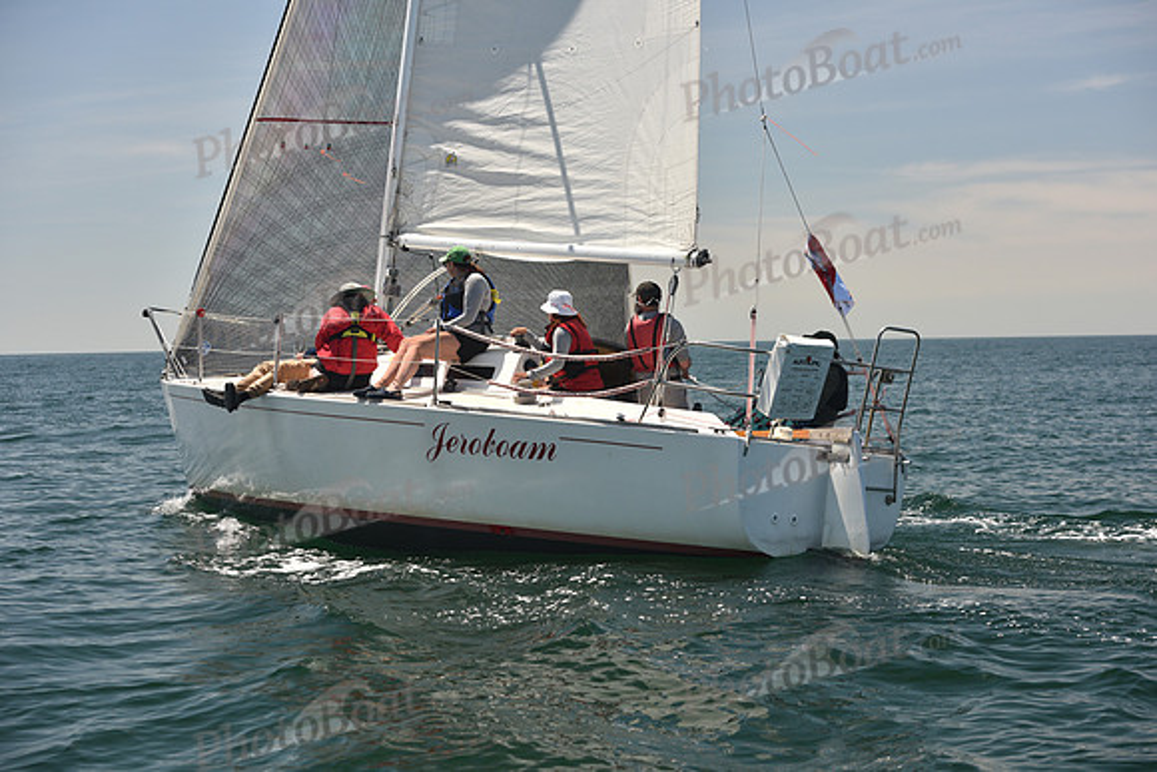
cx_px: 578
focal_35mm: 70
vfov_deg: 19.5
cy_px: 386
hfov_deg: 28.8
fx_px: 2250
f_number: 5.6
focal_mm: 70
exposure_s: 1/640
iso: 250
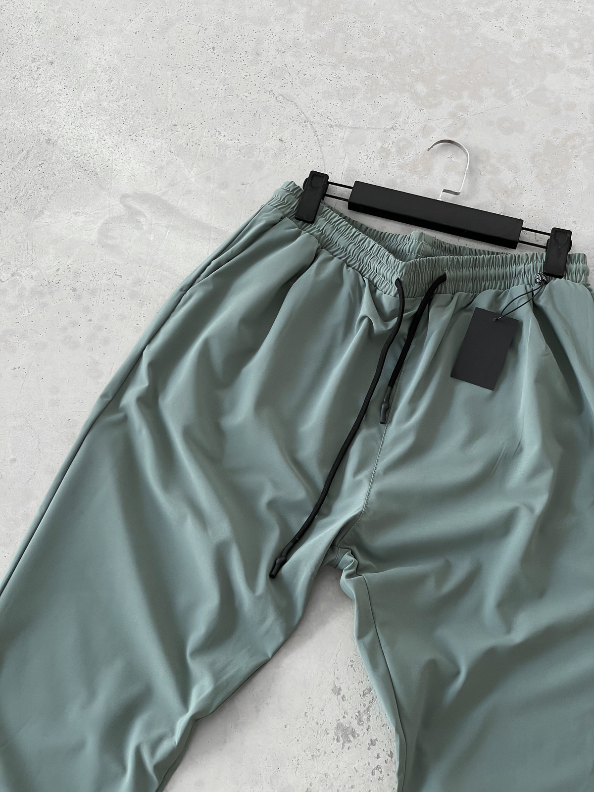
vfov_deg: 36.8
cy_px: 396
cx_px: 297
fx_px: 1190
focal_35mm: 52
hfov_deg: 28.0
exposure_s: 1/120
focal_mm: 6
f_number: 2
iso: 80
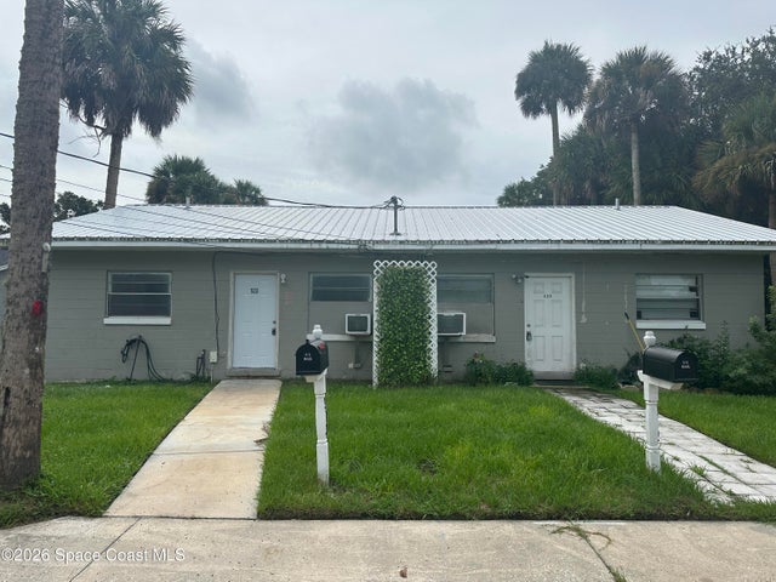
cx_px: 388
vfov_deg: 56.8
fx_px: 538
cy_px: 291
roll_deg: -0.7
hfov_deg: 71.6
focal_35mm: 24
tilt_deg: +2.8
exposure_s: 1/5848
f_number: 1.78
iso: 80
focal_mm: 6.86
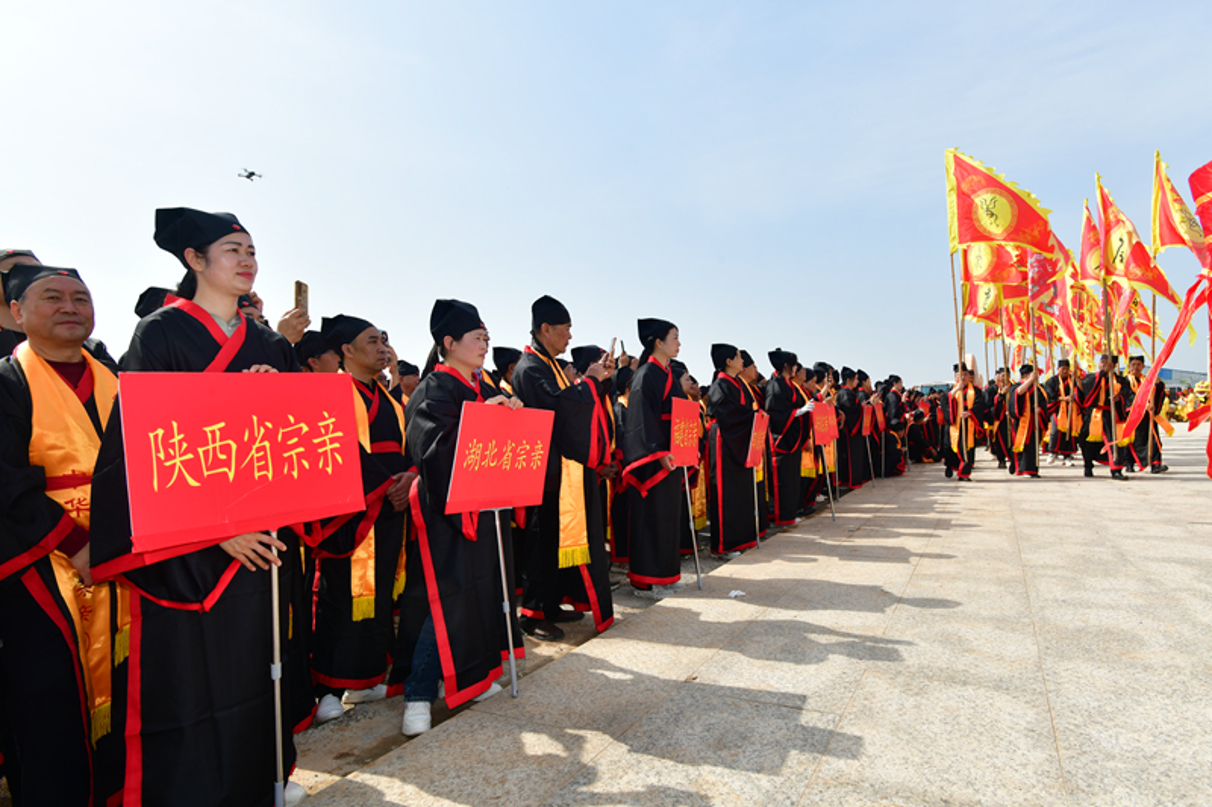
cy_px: 404
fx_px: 673
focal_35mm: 20
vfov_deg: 61.9
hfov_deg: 84.0
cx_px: 606
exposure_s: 1/250
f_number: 9
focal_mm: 20
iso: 160
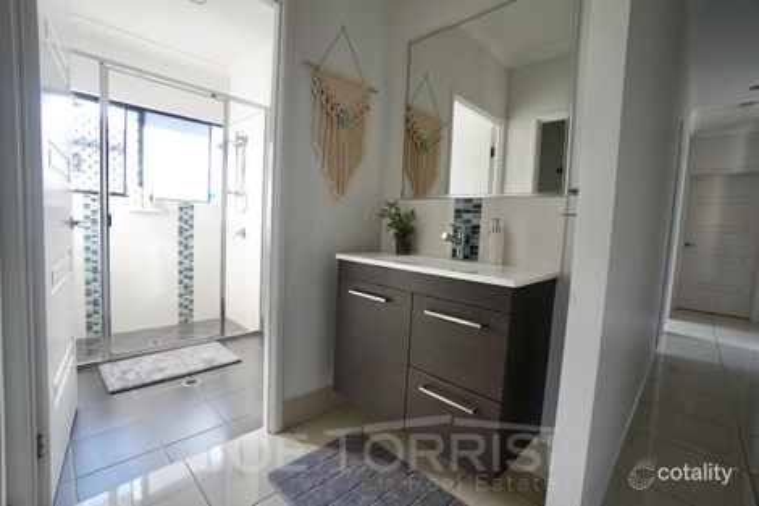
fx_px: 316
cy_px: 253
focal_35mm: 15
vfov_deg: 77.3
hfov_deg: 100.4
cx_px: 380
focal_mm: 10
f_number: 4
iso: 250
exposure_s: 1/60
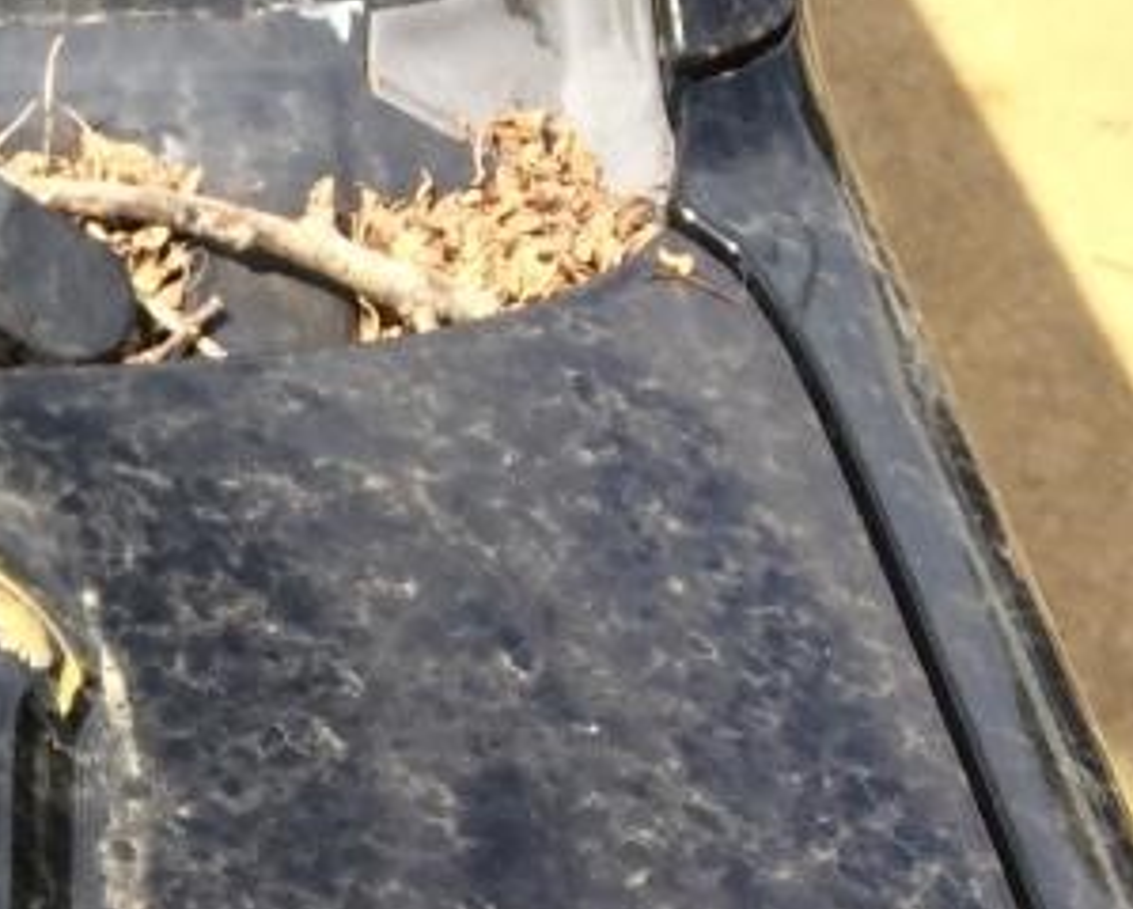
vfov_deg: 12.4
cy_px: 1121
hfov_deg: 13.8
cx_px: -1046
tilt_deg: -45.3
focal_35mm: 121
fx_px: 4063
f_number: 2.2
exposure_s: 1/789
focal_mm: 4.15
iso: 32
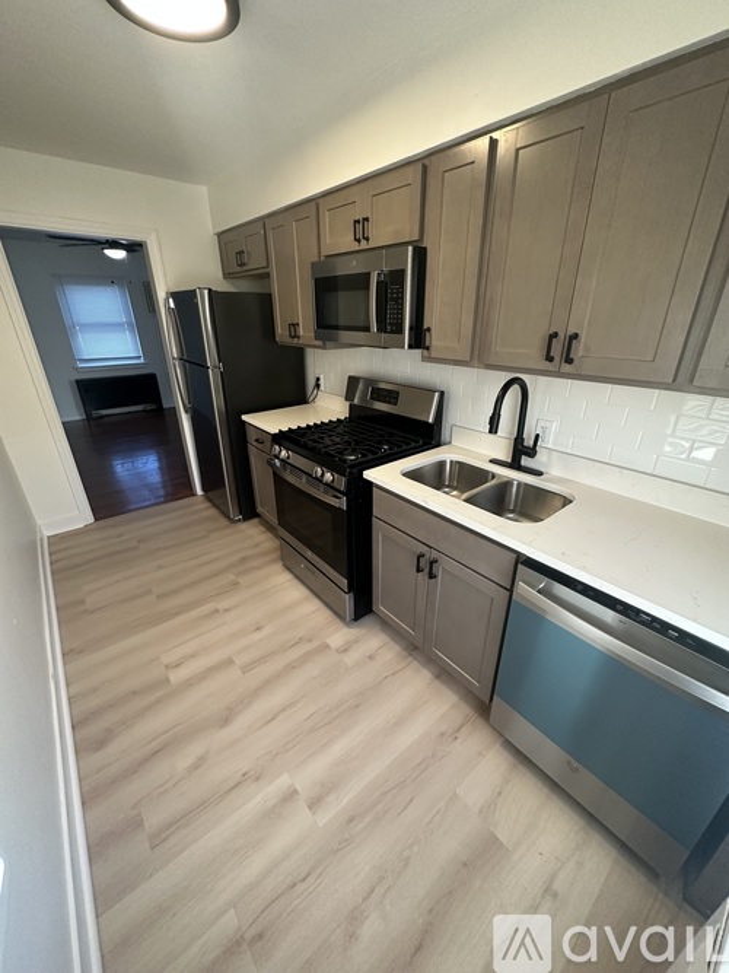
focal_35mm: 14
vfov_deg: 102.1
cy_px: 486
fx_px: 393
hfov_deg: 85.7
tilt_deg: -24.3
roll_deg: +1.2
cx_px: 364
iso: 320
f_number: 2.2
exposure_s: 1/120
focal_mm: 2.22
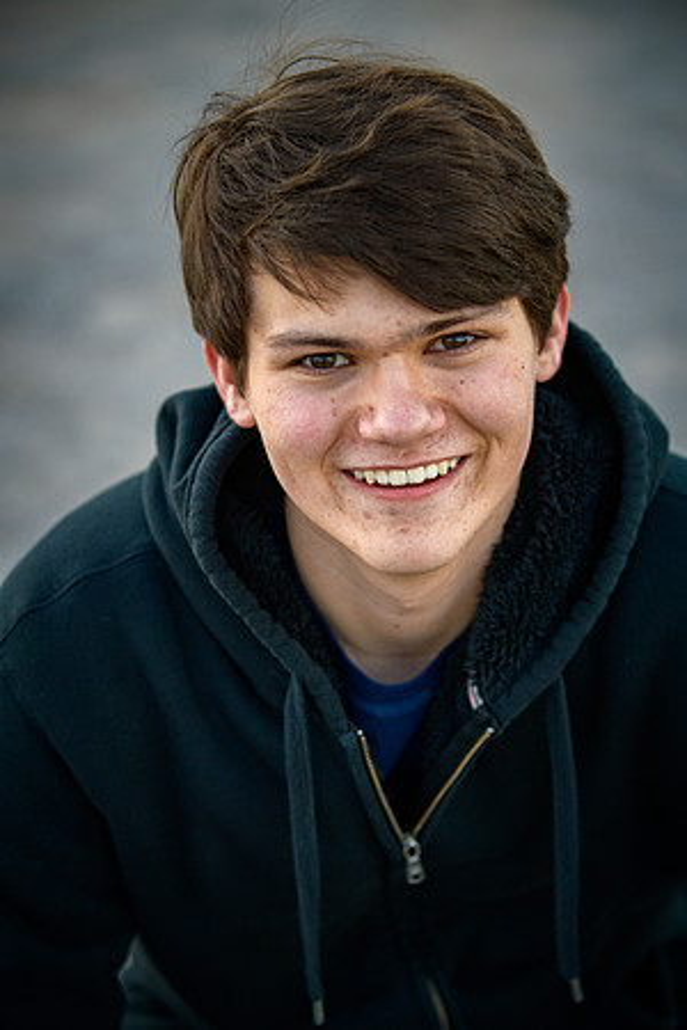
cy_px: 515
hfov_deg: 17.5
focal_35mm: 78
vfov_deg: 26.0
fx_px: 2233
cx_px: 344
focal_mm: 78
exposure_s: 1/640
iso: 250
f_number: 2.8
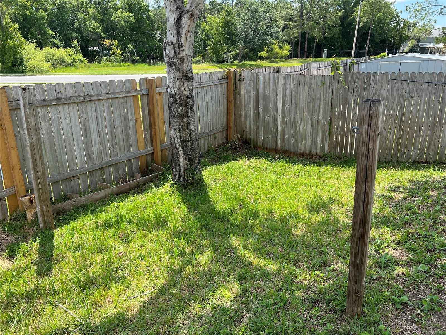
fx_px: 335
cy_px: 168
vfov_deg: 53.1
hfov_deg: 67.3
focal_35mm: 26
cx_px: 223
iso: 50
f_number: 1.5
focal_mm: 5.7
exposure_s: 1/1377
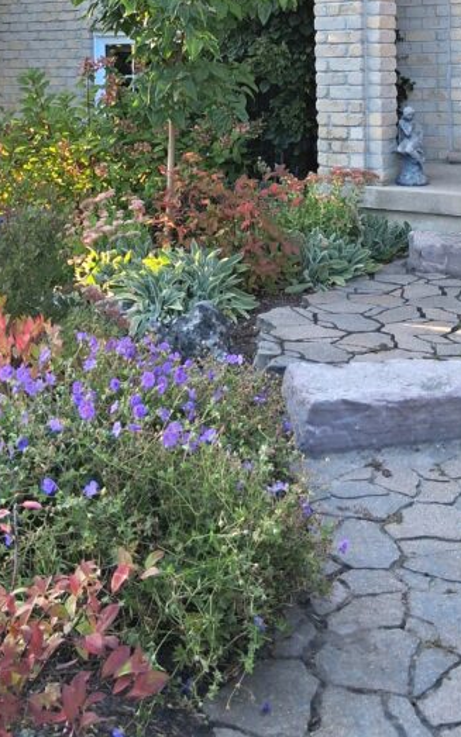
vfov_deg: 34.8
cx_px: 231
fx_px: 1085
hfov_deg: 24.0
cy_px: 39
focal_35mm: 54
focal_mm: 3.98
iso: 25
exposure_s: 1/120
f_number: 1.8
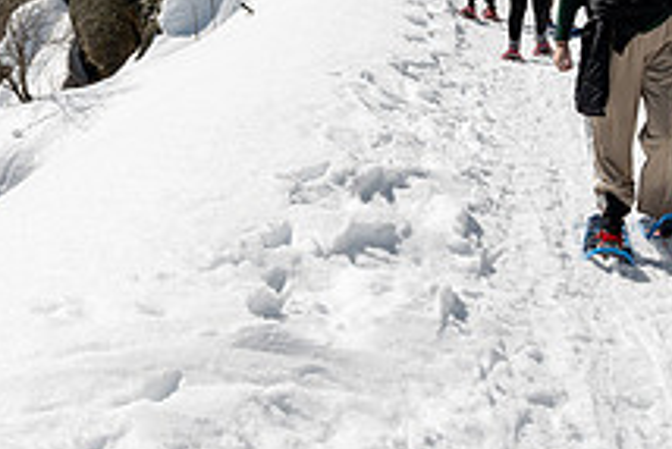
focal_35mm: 78
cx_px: 211
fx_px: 1457
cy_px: -105
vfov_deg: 16.7
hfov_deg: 25.8
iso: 80
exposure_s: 1/250
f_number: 9
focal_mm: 24
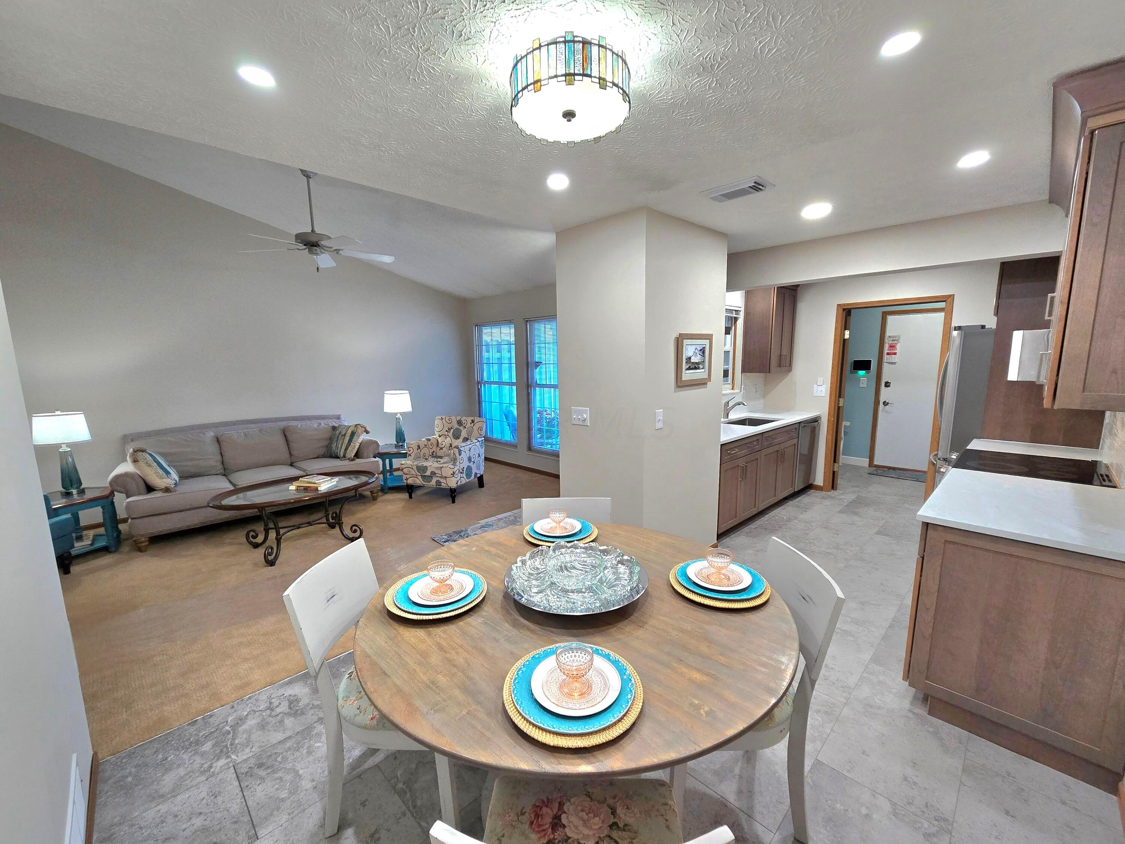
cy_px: 422
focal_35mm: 13
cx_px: 562
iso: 160
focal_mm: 2.2
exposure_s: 1/60.2
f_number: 2.2
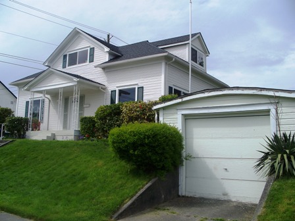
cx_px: 148
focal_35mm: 37
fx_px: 315
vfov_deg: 38.7
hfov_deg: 50.1
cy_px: 110
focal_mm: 7.8
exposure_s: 1/640
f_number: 4
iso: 64
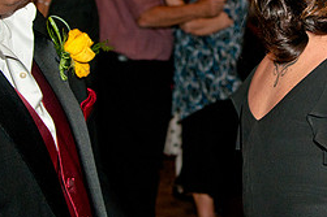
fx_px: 880
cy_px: 7
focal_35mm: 97
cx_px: 225
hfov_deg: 20.9
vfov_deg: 13.9
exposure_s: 1/200
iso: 400
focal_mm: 28
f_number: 3.2
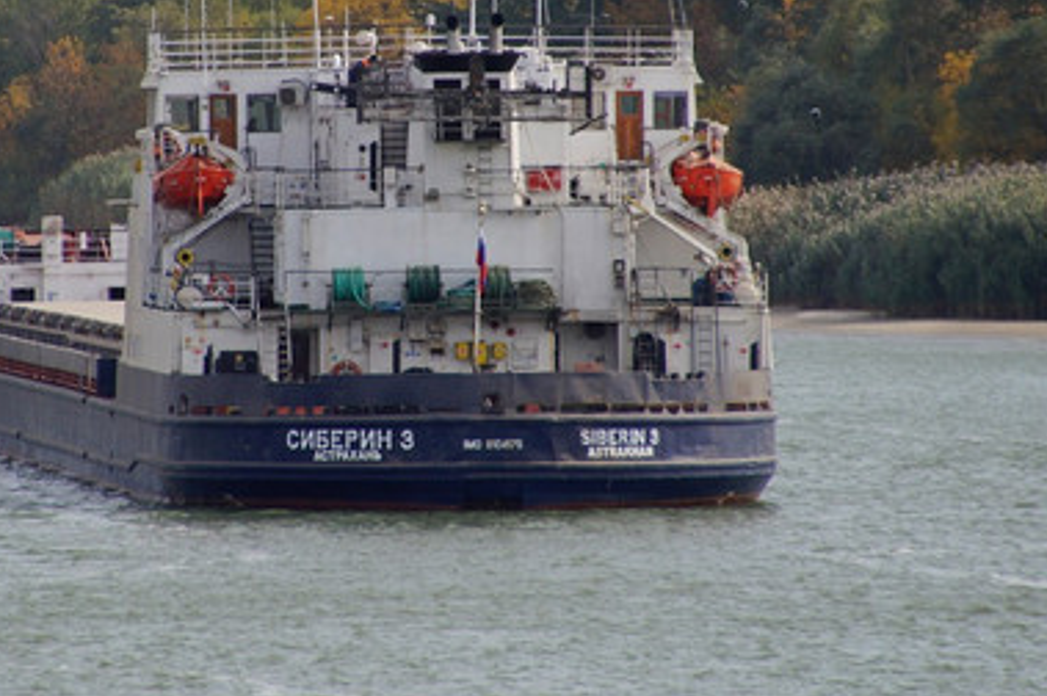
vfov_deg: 1.9
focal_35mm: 709
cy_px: 166
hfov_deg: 2.9
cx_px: 362
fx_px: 20602
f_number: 6.3
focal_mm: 280
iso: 125
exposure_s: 1/500
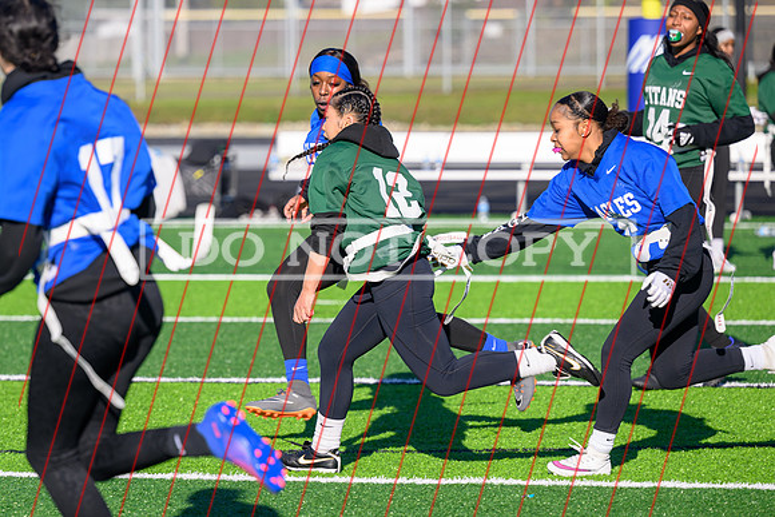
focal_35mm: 197
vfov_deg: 7.0
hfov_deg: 10.5
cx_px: 302
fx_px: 4232
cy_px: 301
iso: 64
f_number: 3.2
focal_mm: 135
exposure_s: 1/800
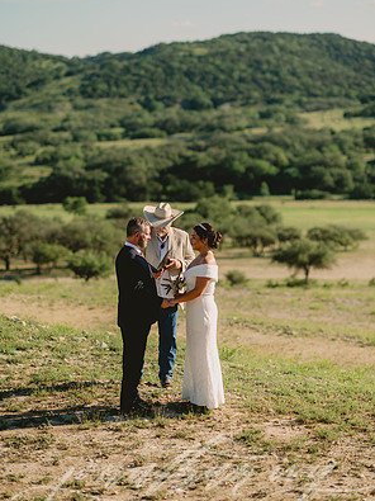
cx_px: 188
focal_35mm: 93
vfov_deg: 21.1
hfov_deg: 15.9
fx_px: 1344
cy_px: 238
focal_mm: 85
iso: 50
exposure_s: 1/4000
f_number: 2
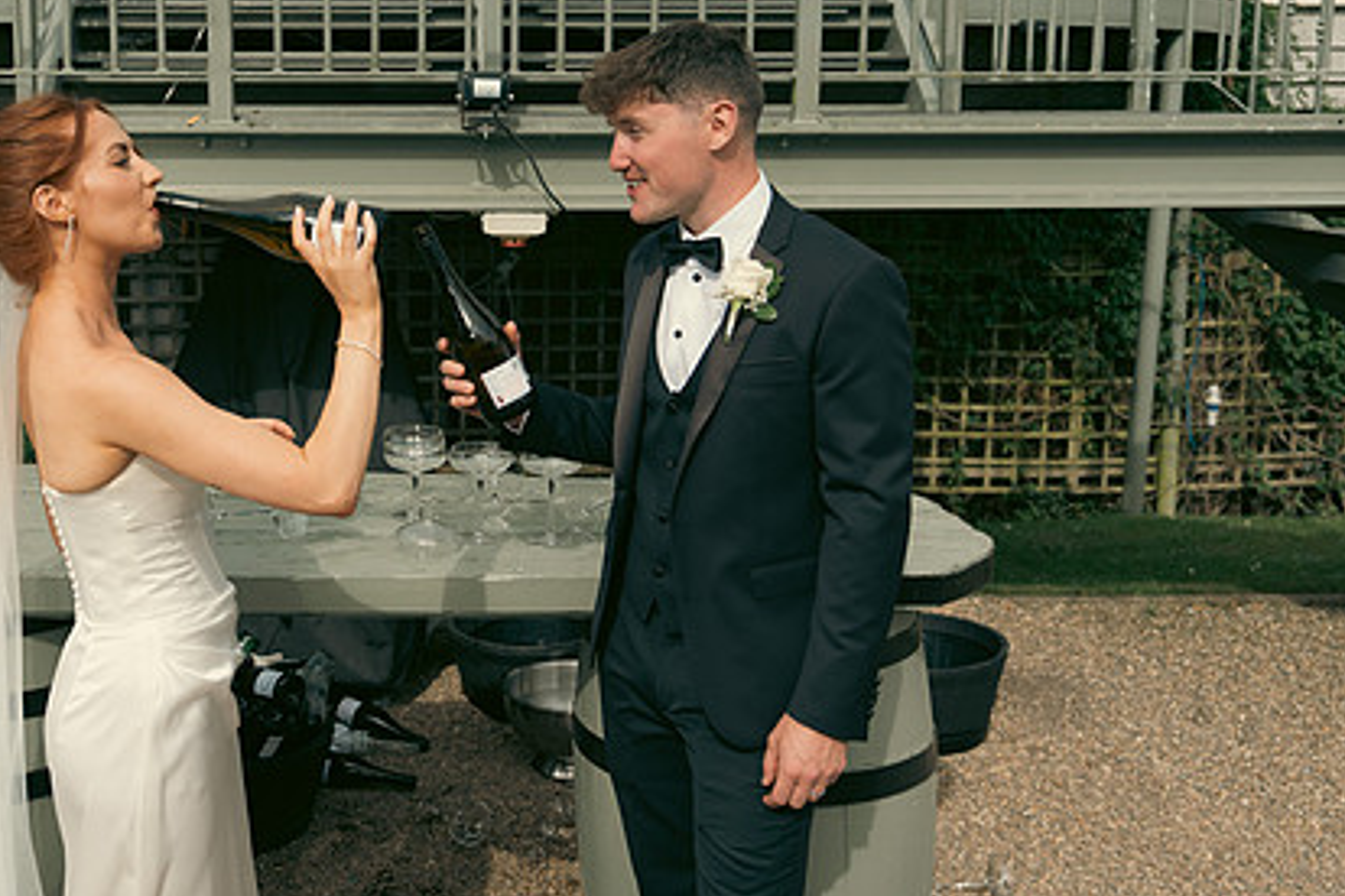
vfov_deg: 31.8
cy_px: 342
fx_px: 1569
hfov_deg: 45.8
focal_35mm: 42
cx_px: 471
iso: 320
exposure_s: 1/3200
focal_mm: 30
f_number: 3.5
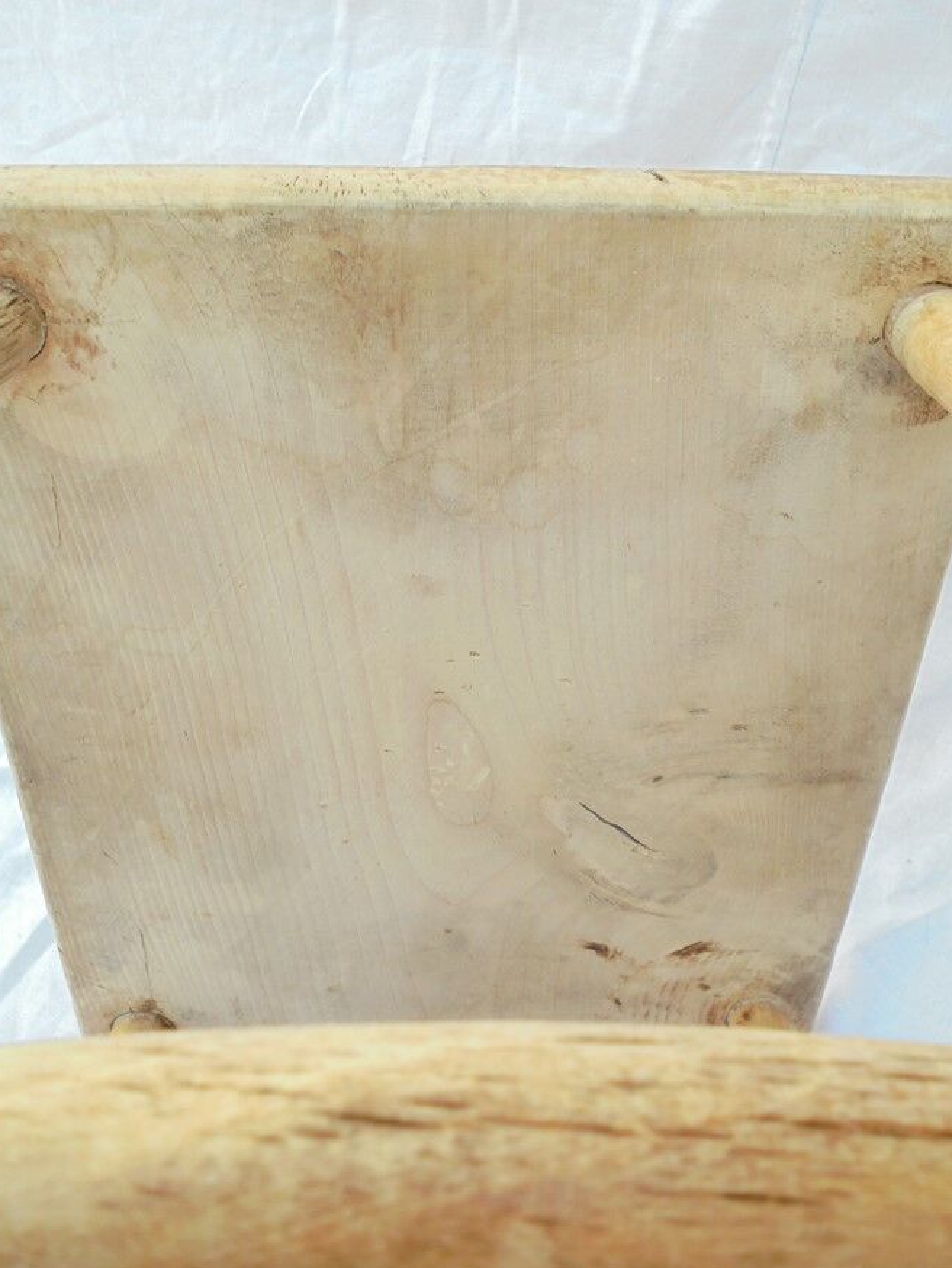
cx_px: 471
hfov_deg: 40.7
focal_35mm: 35
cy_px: 630
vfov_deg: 52.6
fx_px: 1283
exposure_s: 1/125
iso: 100
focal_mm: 6.1
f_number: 4
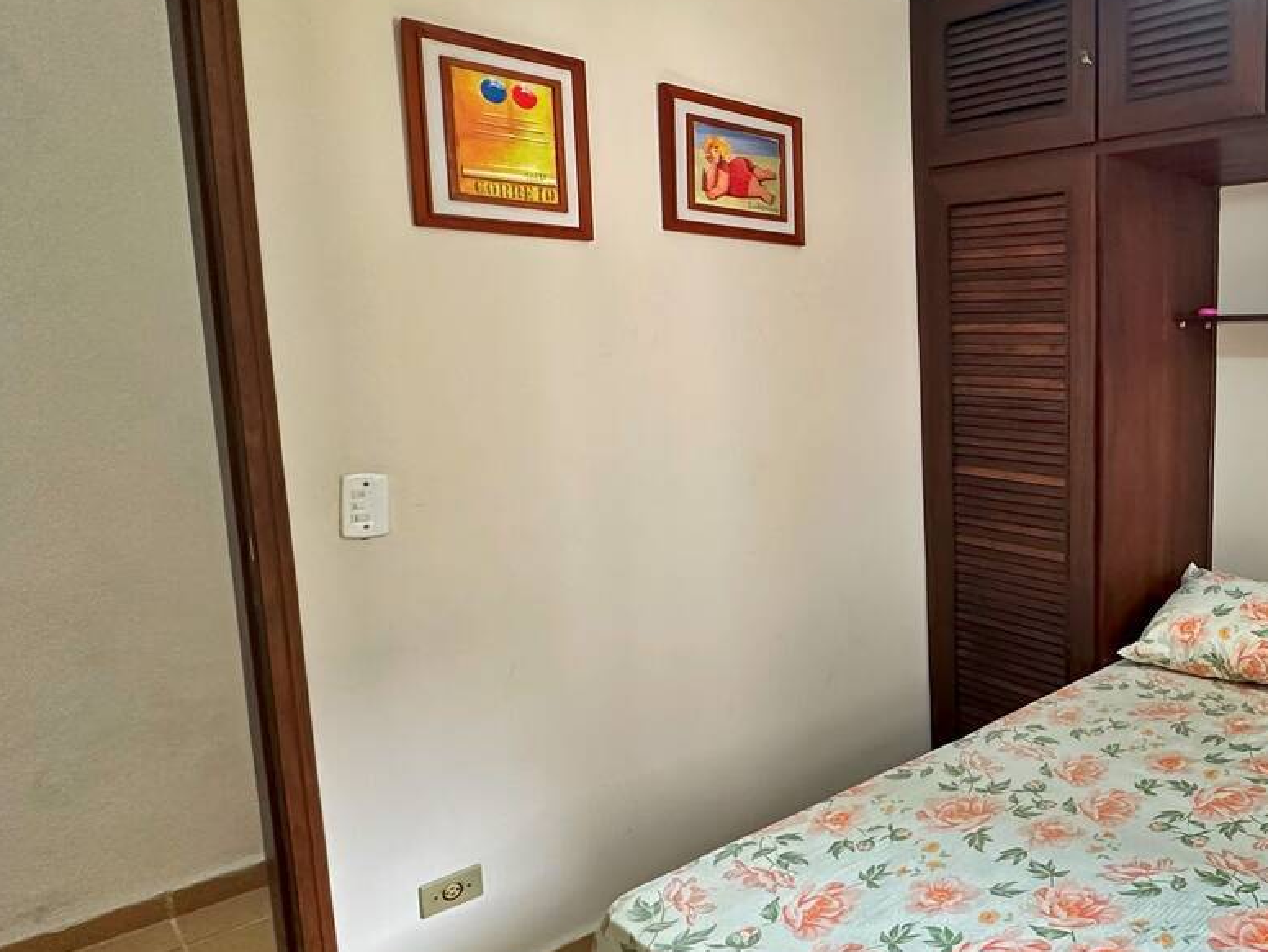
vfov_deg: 53.1
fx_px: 953
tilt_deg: -6.6
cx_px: 1083
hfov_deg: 59.6
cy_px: 466
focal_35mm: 26
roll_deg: +0.0
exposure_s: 1/60
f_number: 2.2
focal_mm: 2.22
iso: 250
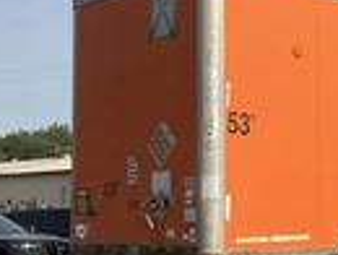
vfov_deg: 16.6
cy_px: 154
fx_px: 871
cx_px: 437
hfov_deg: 20.2
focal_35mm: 89
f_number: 1.8
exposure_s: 1/2320
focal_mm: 3
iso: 25
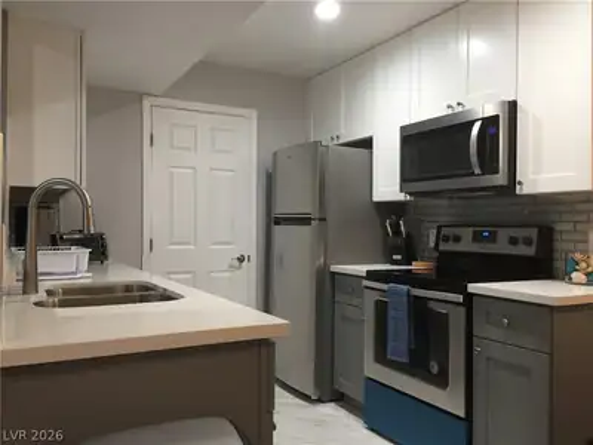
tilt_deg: -0.1
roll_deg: -0.4
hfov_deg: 61.7
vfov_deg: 48.2
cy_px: 222
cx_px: 296
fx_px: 497
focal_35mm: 29
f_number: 2.2
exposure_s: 1/30
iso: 100
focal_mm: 4.15
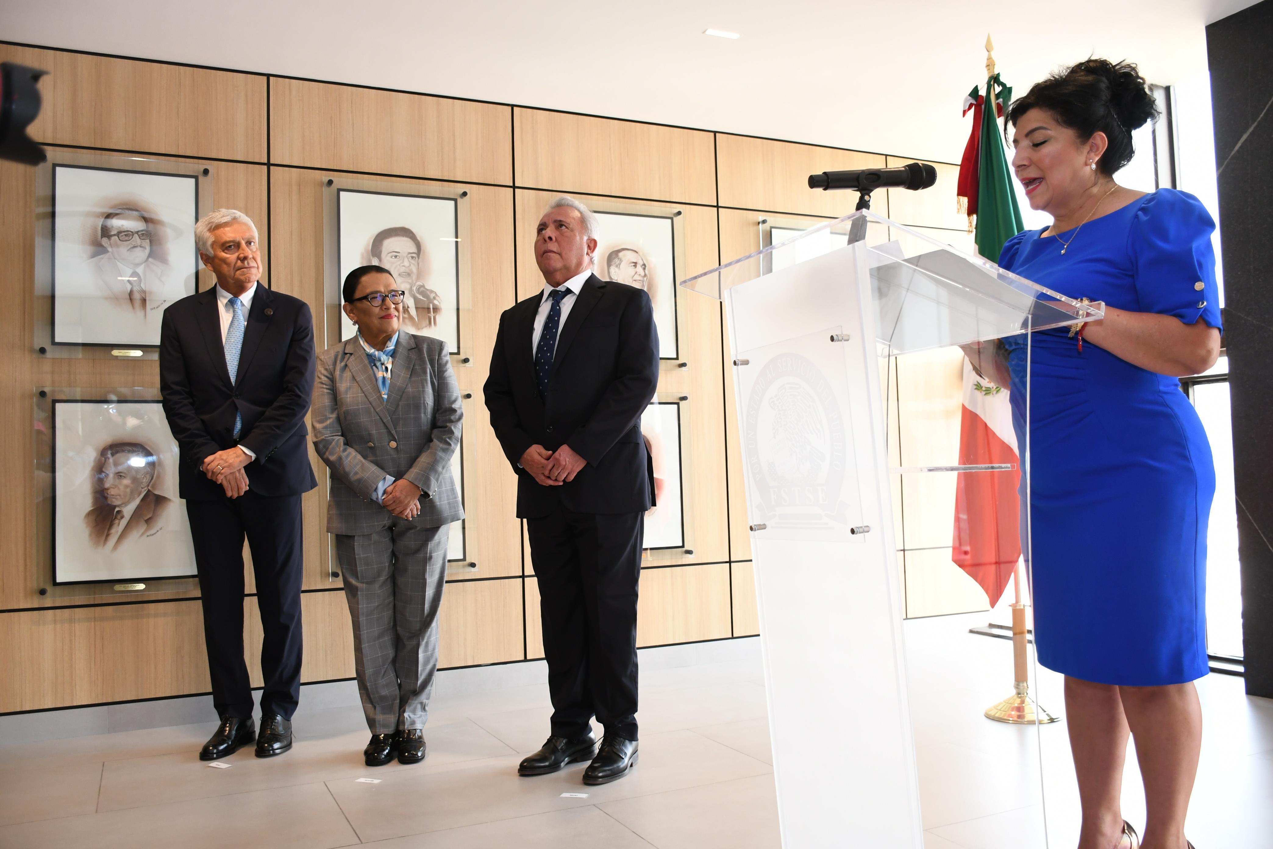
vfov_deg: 43.6
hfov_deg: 61.9
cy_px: 424
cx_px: 636
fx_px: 1061
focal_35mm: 30
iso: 800
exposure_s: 1/100
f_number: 3.5
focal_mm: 20
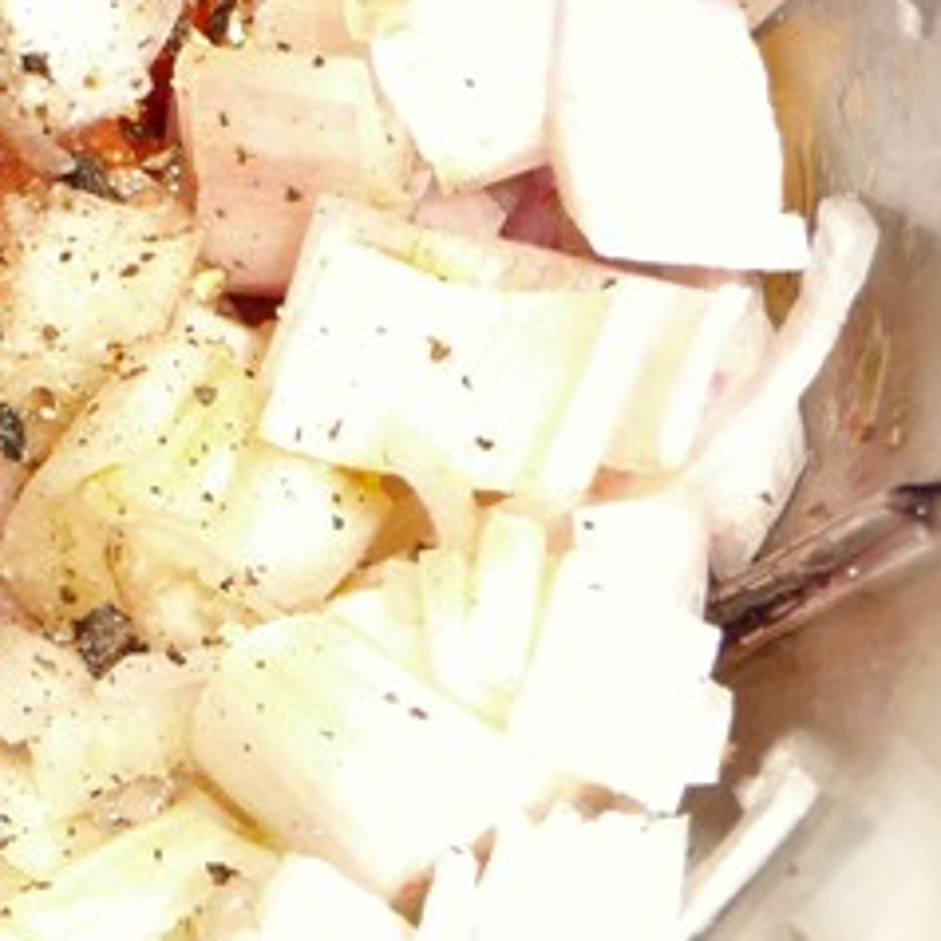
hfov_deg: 12.9
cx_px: -245
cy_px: 451
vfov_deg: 13.3
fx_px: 4029
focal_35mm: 131
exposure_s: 1/30
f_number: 4.3
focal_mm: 9.3
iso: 100
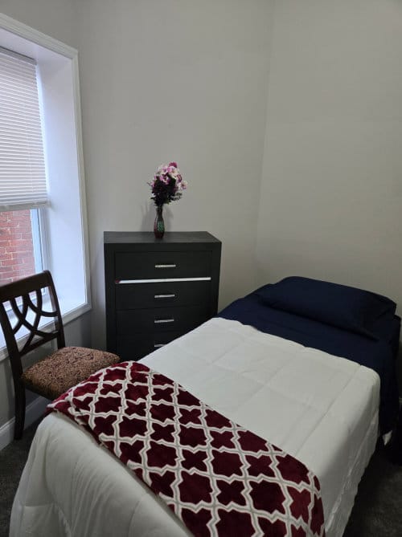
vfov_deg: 74.0
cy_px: 268
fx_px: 357
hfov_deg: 58.8
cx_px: 201
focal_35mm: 23
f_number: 1.8
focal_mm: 5.4
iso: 320
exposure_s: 1/120
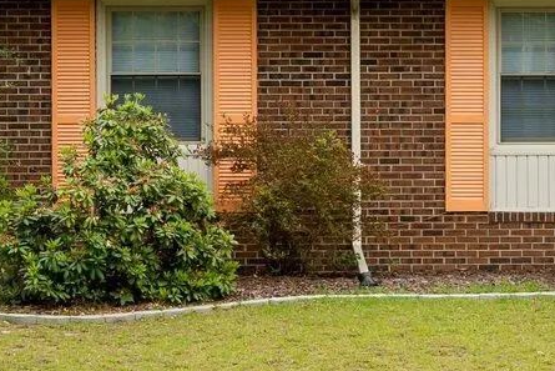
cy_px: 124
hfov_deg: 17.7
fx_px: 1773
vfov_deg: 11.9
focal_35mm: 115
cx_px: 362
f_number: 8
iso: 400
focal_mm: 25
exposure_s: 1/250
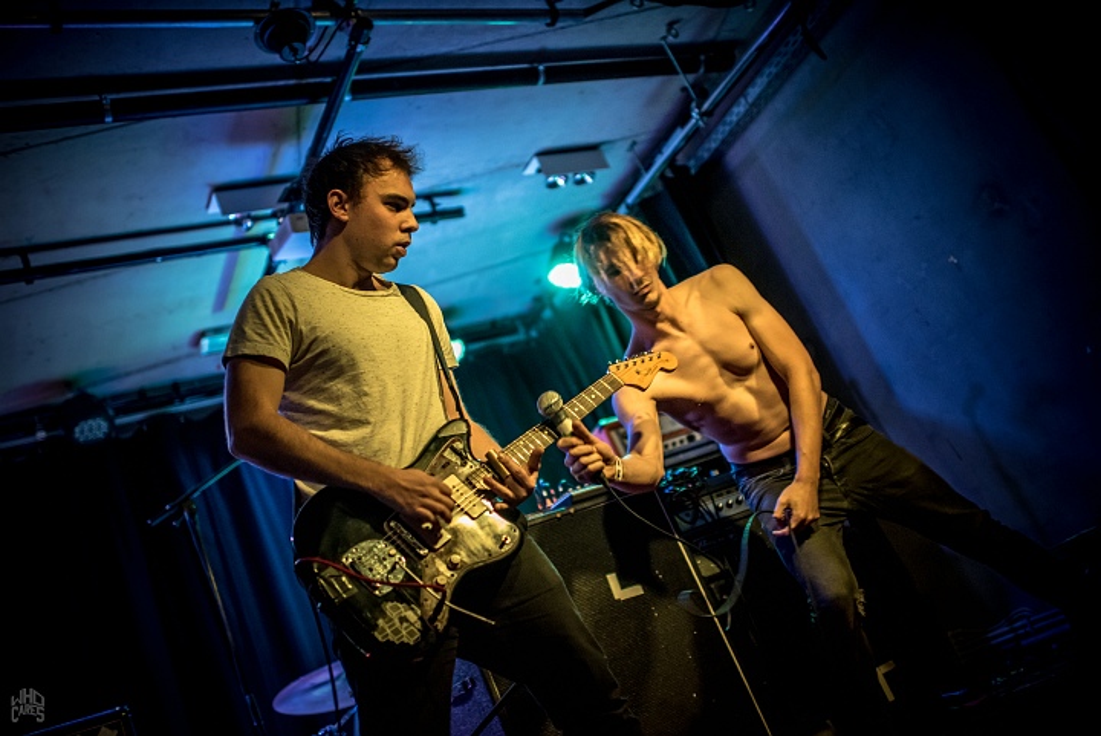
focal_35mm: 35
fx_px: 1071
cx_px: 550
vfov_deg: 37.9
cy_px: 368
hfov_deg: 54.4
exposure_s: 1/100
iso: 3200
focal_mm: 35
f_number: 1.4
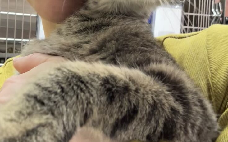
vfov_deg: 24.8
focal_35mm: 52
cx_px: 95
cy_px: 52
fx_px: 323
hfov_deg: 38.7
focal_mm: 2.69
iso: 320
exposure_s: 1/40
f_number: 1.9
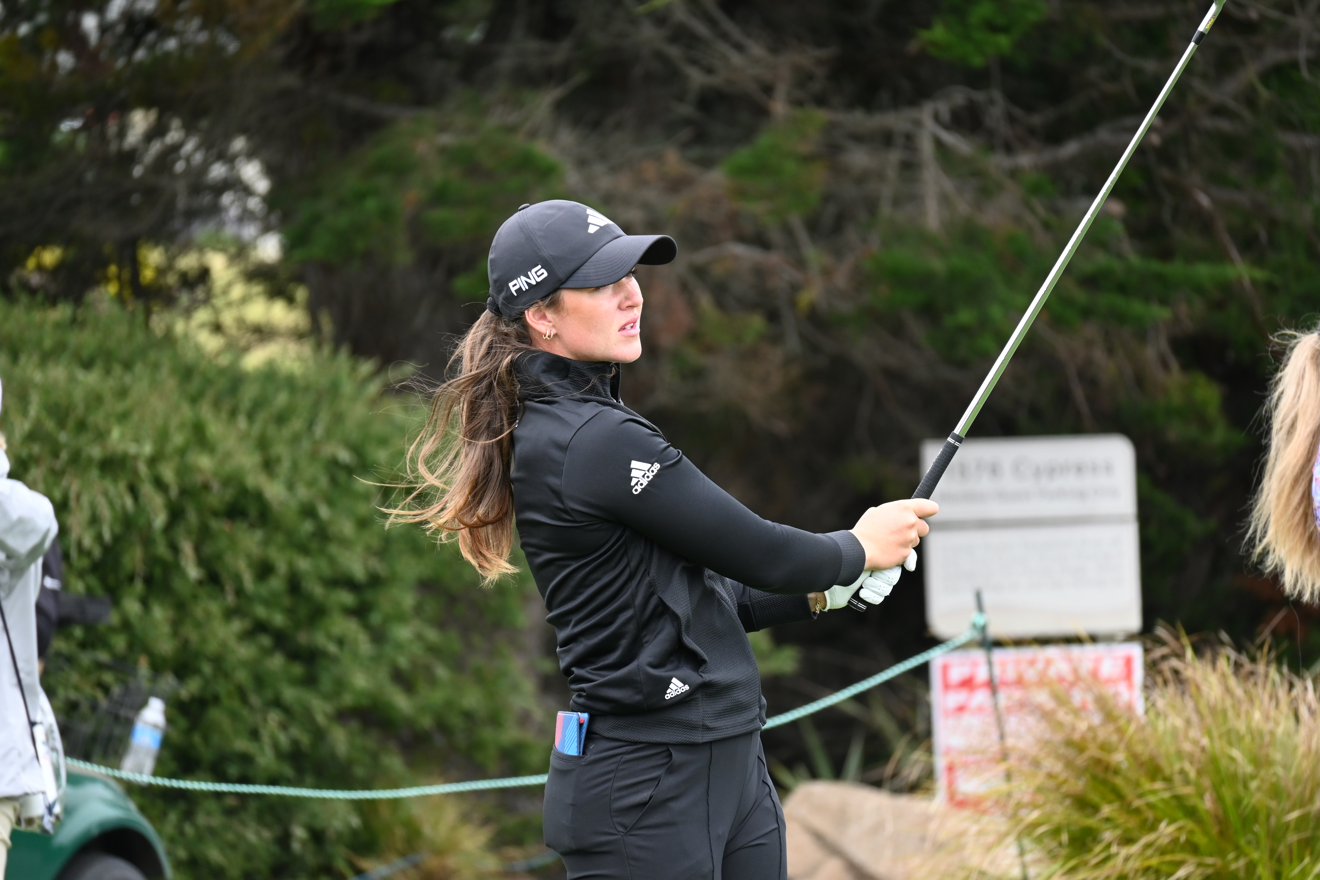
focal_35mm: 375
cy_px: 440
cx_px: 660
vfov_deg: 3.7
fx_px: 13749
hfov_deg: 5.5
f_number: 6.3
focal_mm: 250
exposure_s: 1/400
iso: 400
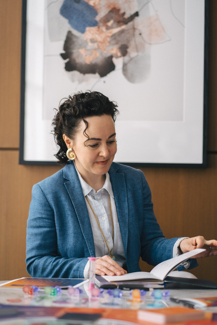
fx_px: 768
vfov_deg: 23.9
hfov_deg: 16.1
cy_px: 162
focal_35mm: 85
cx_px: 108
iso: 250
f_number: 2.8
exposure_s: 1/250
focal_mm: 85
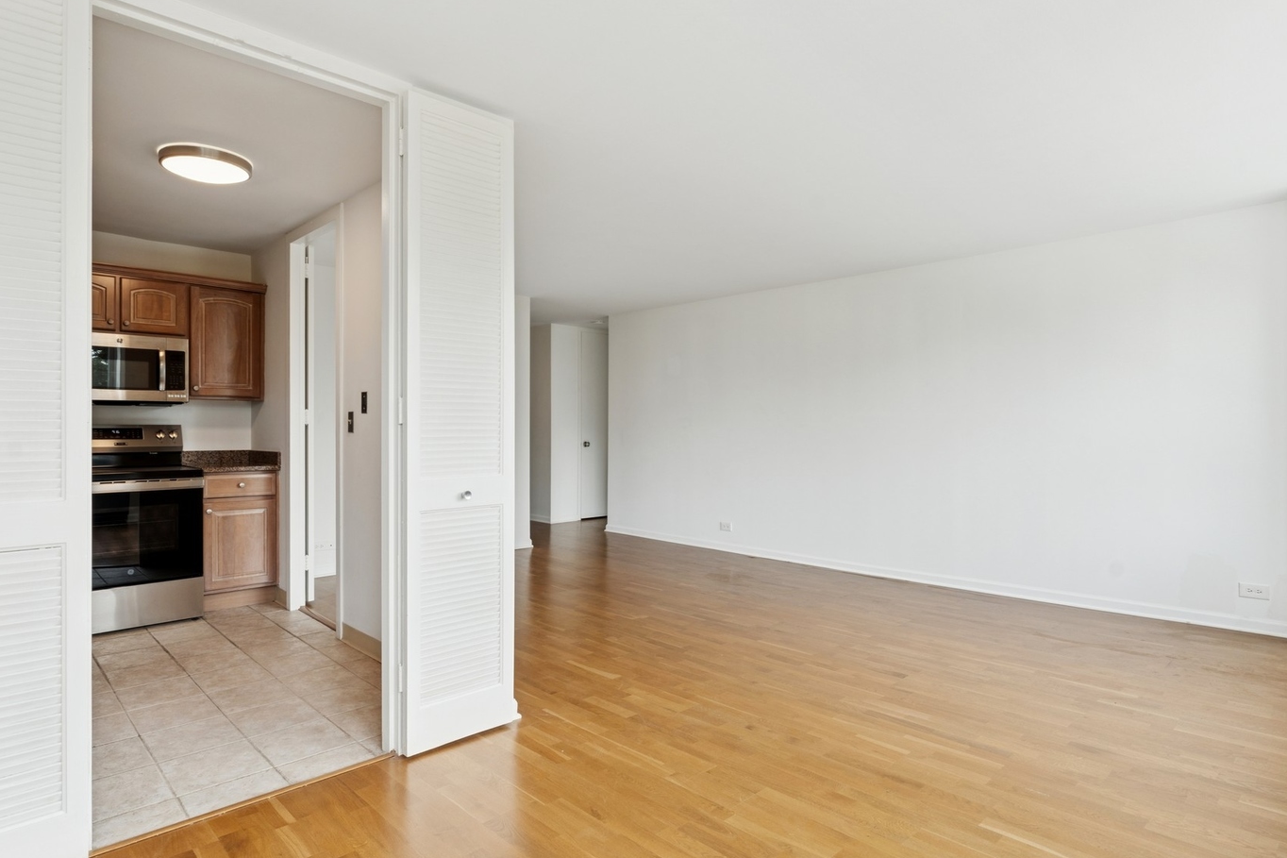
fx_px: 679
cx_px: 590
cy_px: 435
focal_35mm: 19
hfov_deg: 86.7
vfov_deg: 64.5
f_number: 8
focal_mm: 16
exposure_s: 1/40
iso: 320
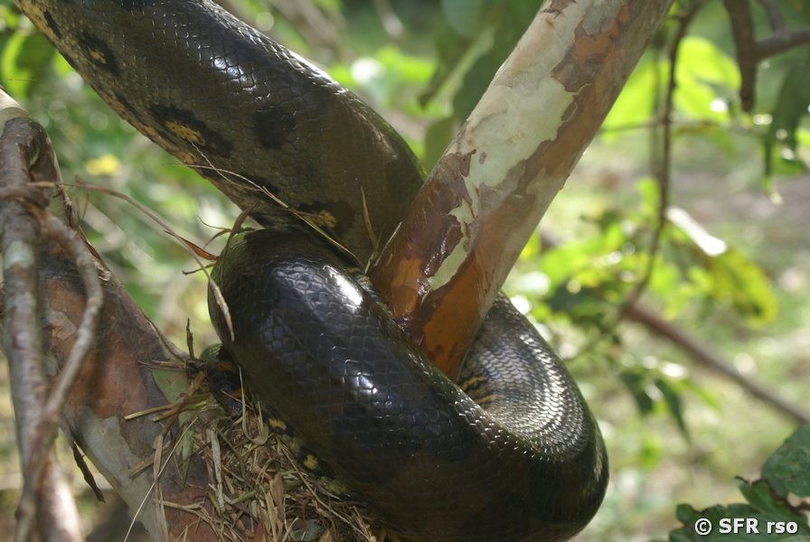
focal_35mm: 75
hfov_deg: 27.0
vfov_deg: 18.2
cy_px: 271
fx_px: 1690
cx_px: 405
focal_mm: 50
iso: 400
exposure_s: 1/80
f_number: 5.6
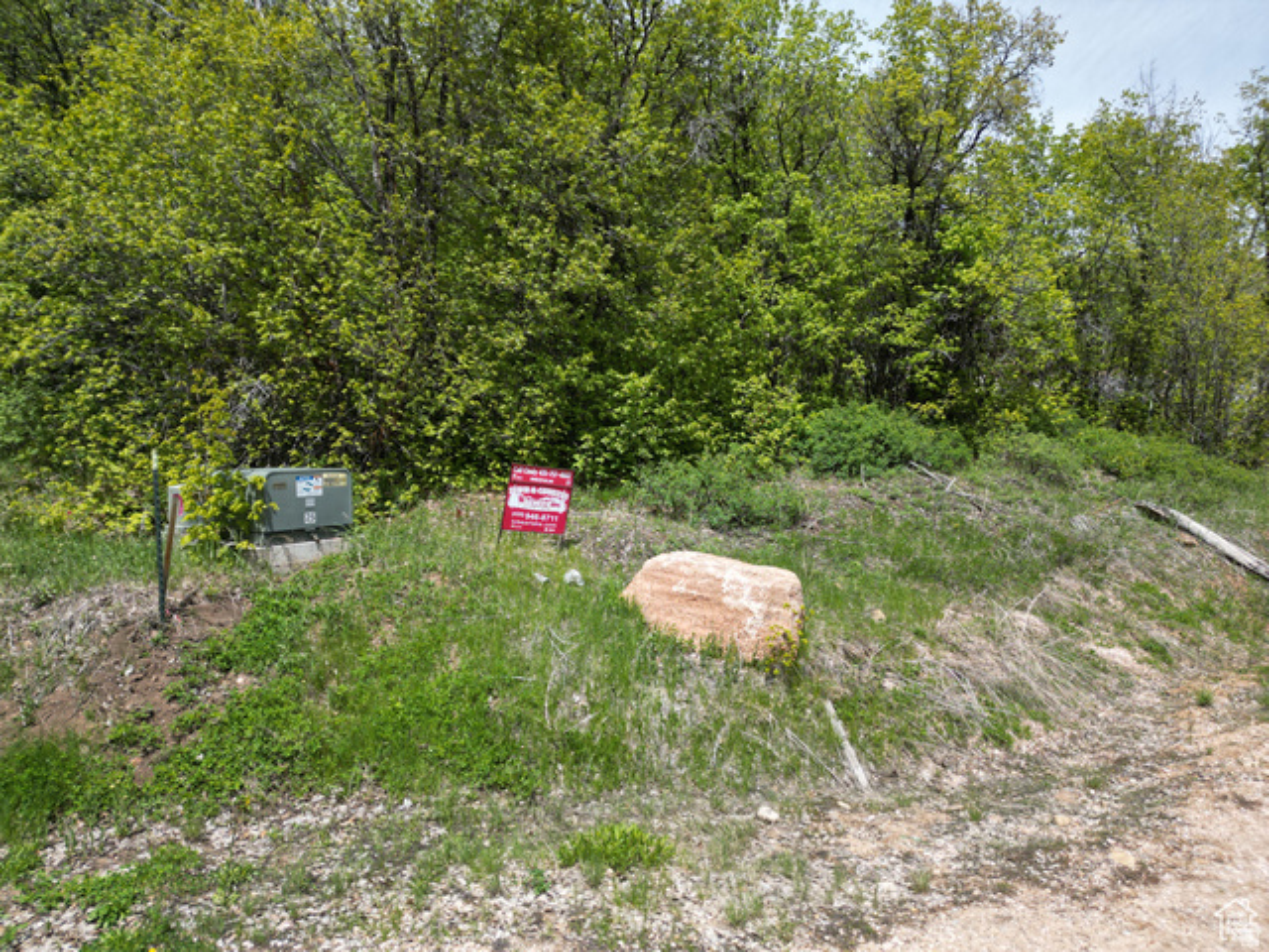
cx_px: 634
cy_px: 476
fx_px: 880
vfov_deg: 56.8
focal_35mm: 24
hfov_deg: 71.6
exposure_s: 1/2500
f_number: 1.7
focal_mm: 6.72
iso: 120
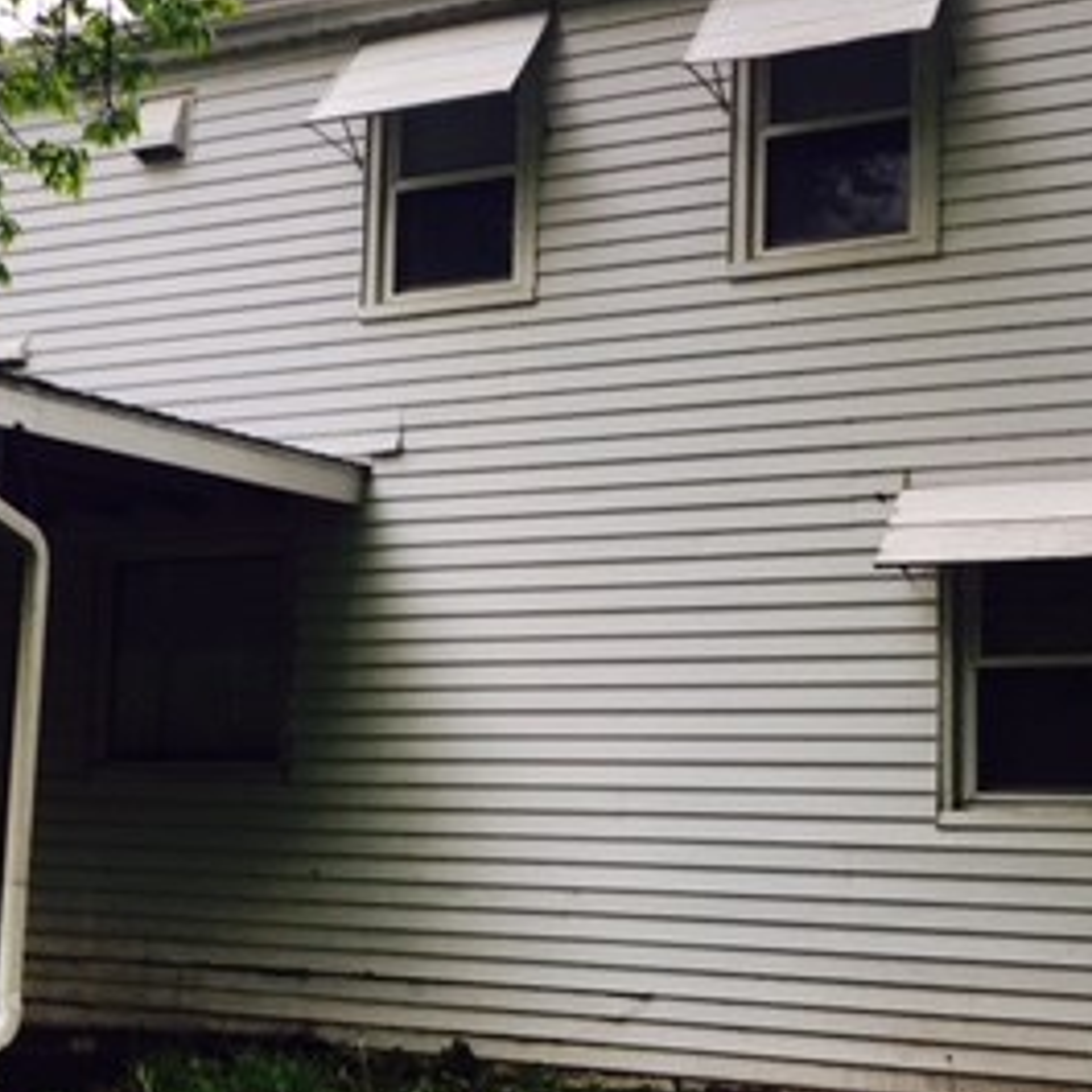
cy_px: 692
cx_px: 210
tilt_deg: +6.4
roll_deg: -1.8
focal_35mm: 62
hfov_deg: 27.2
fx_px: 2213
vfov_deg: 27.6
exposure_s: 1/120
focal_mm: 4.15
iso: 40
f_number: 2.2
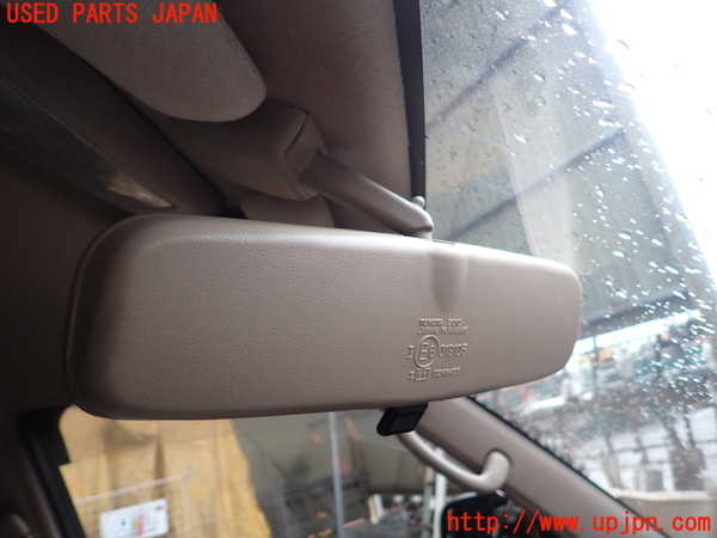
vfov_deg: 54.9
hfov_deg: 69.4
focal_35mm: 25
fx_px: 518
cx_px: 358
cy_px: 269
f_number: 2
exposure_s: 1/60
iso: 125
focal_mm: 4.5
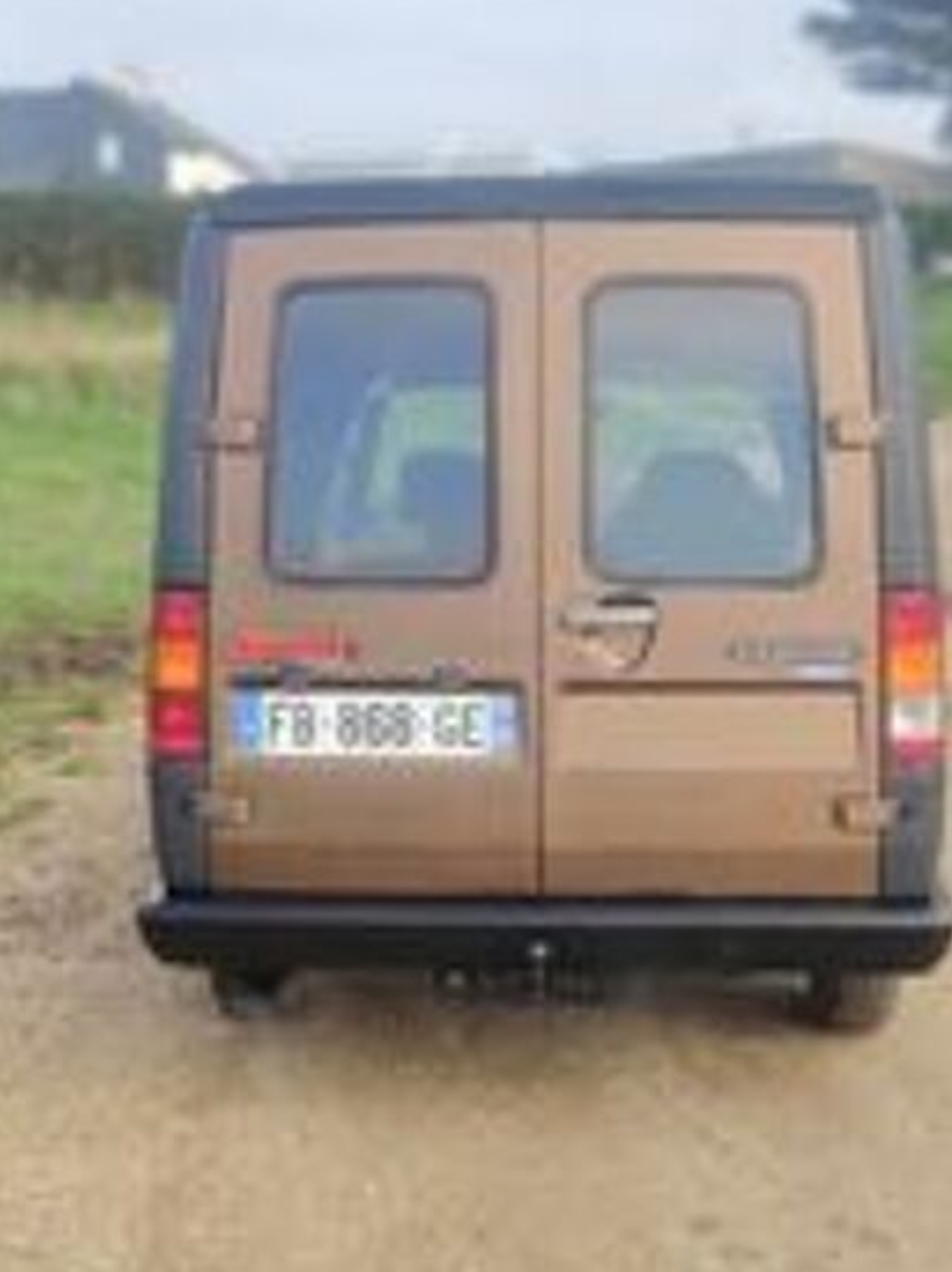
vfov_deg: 34.4
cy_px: 688
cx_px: 507
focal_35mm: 56
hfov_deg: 26.1
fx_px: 2056
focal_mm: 5.25
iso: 100
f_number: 4
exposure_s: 1/217
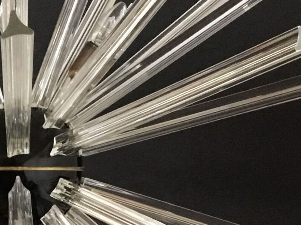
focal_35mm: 99
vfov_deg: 14.8
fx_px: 861
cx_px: 37
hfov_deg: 19.5
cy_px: 192
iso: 250
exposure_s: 1/17
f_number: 2.4
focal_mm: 3.3
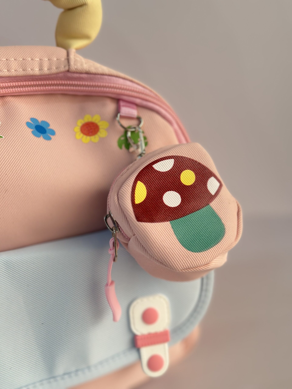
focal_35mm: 48
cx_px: 146
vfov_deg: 39.7
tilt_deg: -20.2
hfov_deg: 30.3
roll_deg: +1.0
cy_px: 194
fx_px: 540
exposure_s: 1/121
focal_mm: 6.86
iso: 80
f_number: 1.78
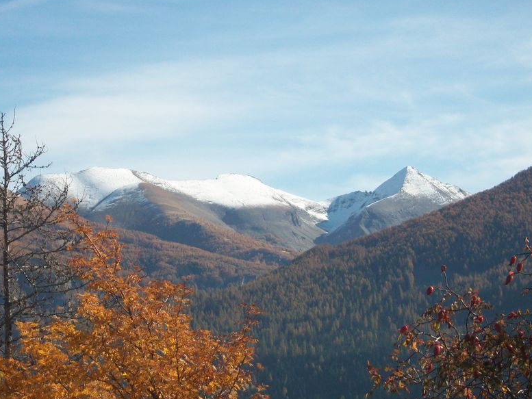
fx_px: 1614
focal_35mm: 105
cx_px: 266
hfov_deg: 18.7
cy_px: 201
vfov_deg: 14.1
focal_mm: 17.1
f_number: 5.1
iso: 80
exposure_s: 1/500
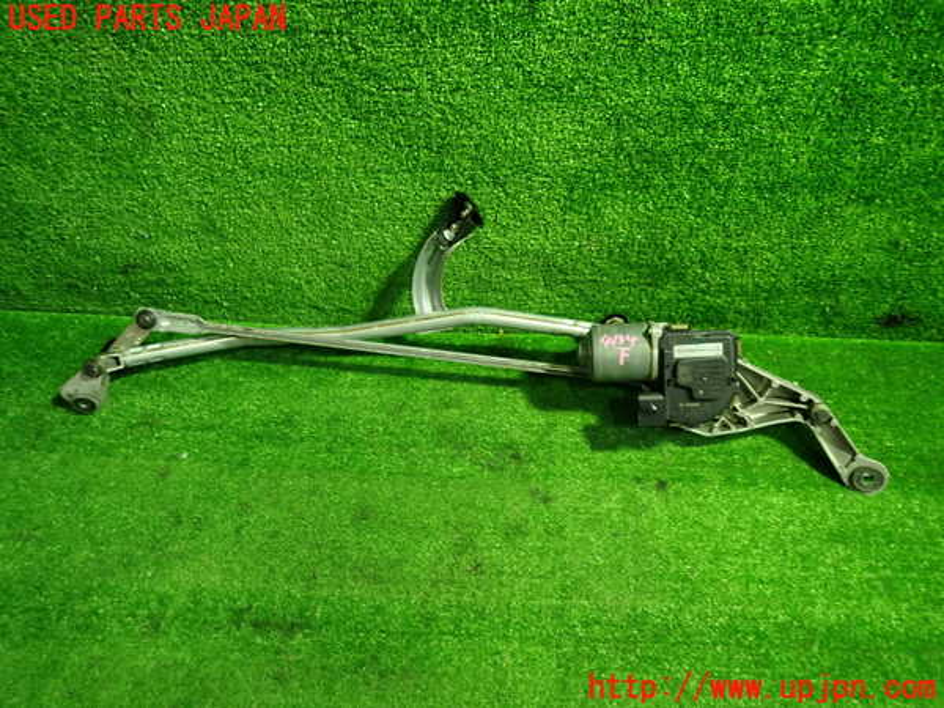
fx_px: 682
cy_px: 354
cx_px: 472
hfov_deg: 69.4
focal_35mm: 25
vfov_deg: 54.9
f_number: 2
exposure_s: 1/30
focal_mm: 4.5
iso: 250
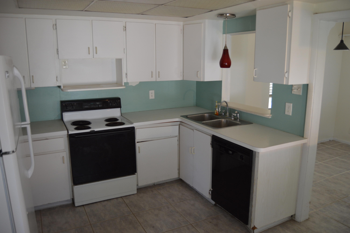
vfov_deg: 47.8
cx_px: 175
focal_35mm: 27
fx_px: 262
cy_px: 116
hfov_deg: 67.4
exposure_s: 1/60
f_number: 3.5
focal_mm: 18
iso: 400
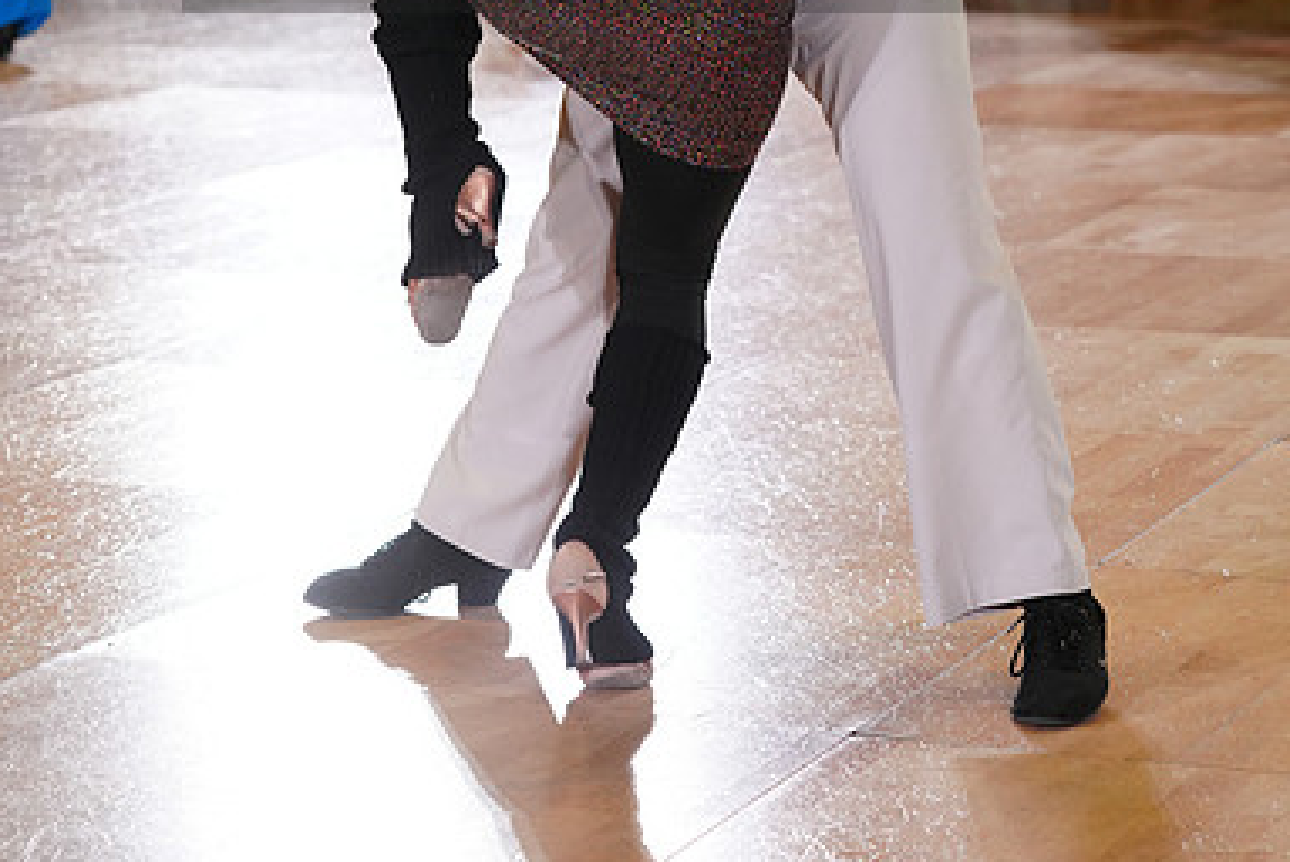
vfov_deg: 11.5
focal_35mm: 118
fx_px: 4231
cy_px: -98
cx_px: 648
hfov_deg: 17.3
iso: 1250
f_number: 4
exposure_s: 1/400
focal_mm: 78
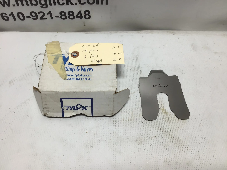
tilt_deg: -58.8
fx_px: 203
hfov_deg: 58.4
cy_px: 85
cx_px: 114
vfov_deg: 45.4
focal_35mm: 31
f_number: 2.4
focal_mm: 3.3
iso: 25
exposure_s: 1/191
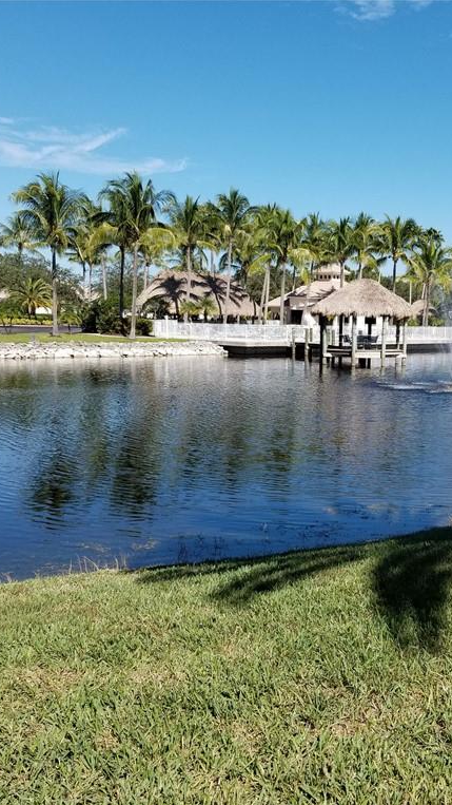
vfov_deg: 52.8
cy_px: 404
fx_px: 810
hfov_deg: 30.7
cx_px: 338
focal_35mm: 38
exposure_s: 1/2416
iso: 50
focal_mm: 4.3
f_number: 1.7
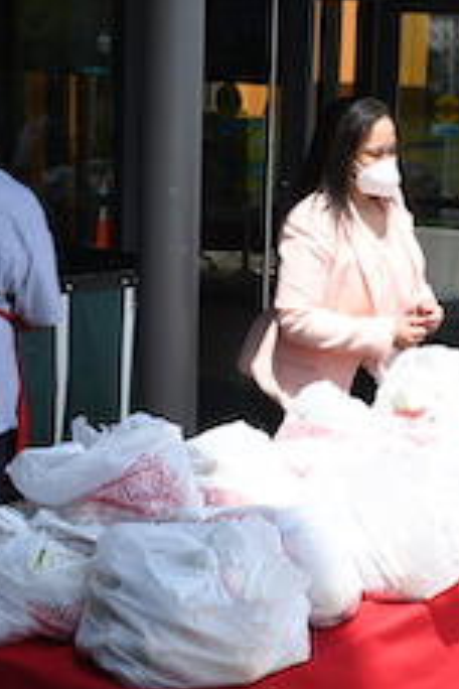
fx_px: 1511
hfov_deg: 16.8
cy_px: 352
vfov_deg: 25.7
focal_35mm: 79
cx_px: 489
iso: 320
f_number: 14
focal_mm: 24
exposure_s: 1/200
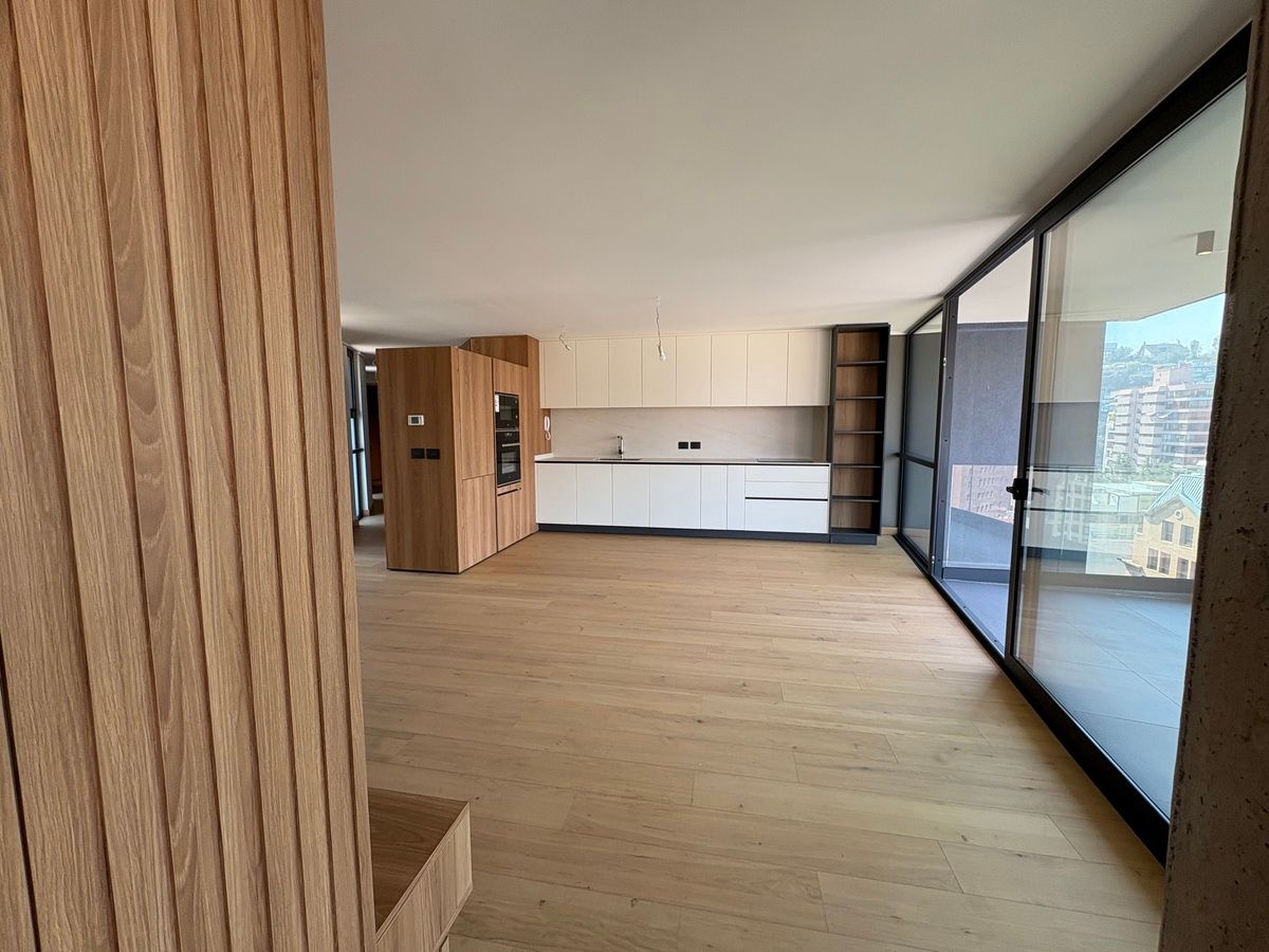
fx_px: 513
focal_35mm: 14
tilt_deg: -6.1
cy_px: 476
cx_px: 634
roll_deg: +0.1
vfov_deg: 85.7
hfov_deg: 102.1
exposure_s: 1/99
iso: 64
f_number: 2.2
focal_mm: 2.22
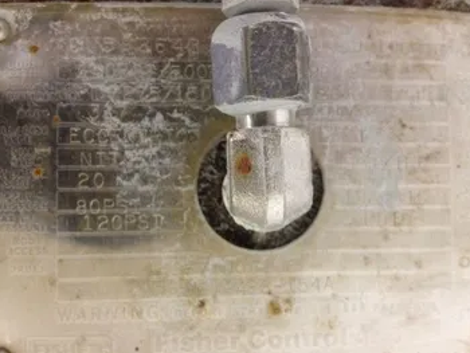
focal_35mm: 40
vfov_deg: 36.0
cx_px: 247
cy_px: 193
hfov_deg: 46.8
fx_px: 543
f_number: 2.4
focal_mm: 4.28
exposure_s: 1/20
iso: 400
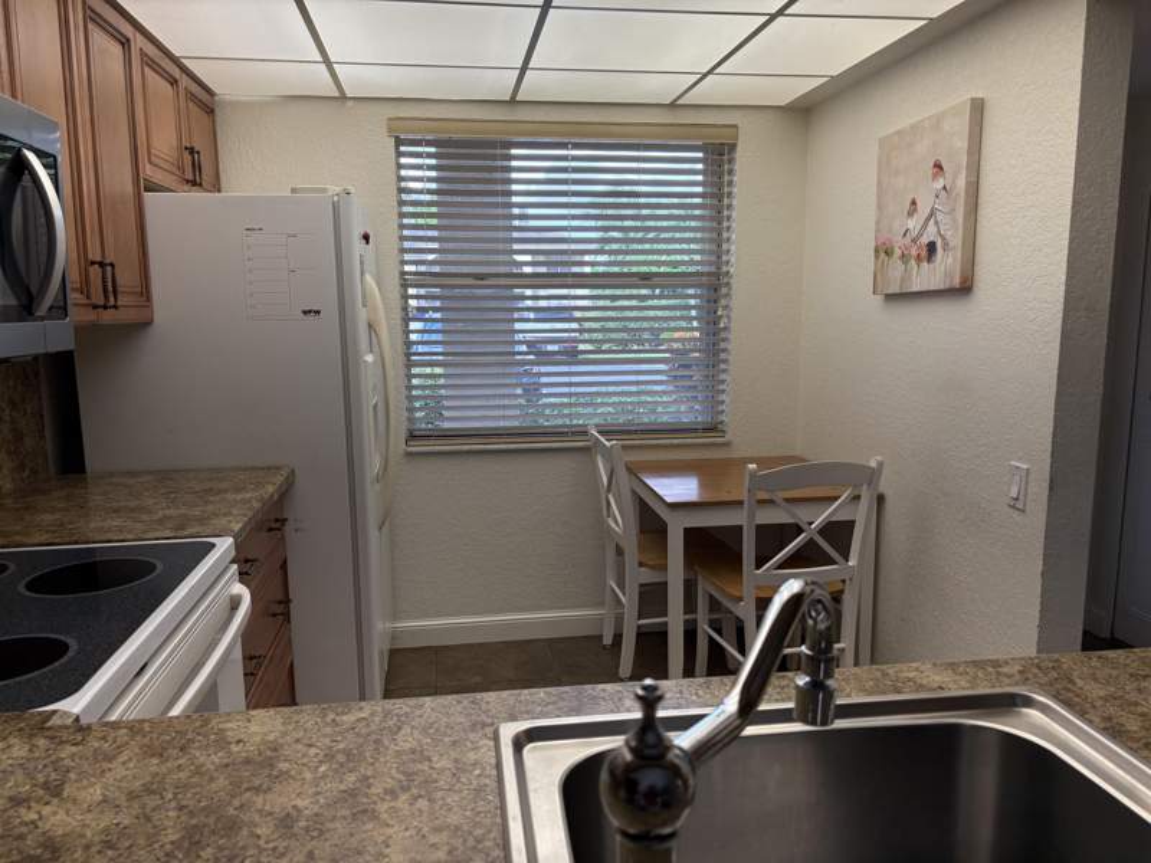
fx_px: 865
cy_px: 432
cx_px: 576
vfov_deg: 53.1
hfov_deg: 67.3
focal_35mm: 26
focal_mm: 5.96
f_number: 1.6
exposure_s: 1/238
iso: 100
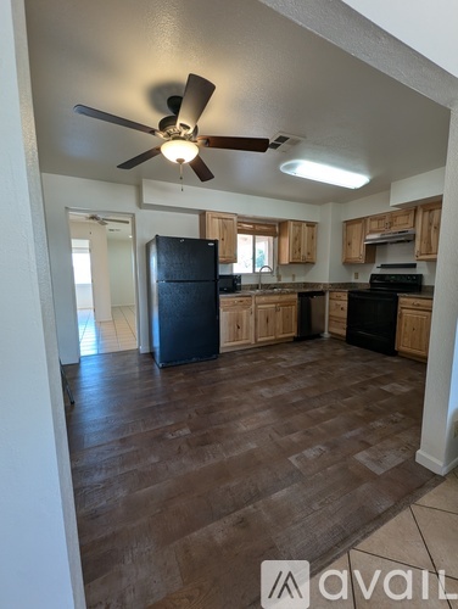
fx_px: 229
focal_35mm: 13
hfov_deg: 90.0
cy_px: 304
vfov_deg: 106.1
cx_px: 229
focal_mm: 1.95
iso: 58
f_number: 2.2
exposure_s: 1/40
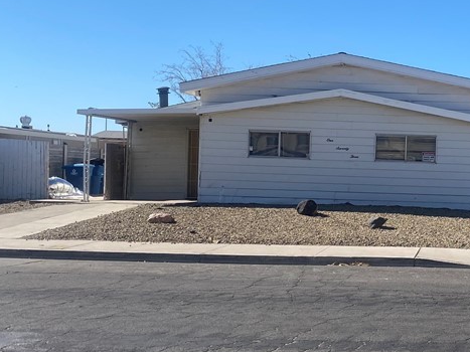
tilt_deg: +0.6
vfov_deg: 25.6
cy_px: 184
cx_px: 459
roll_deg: -1.7
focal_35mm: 57
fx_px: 774
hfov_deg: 31.5
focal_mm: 4.25
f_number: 1.8
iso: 32
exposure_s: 1/3300
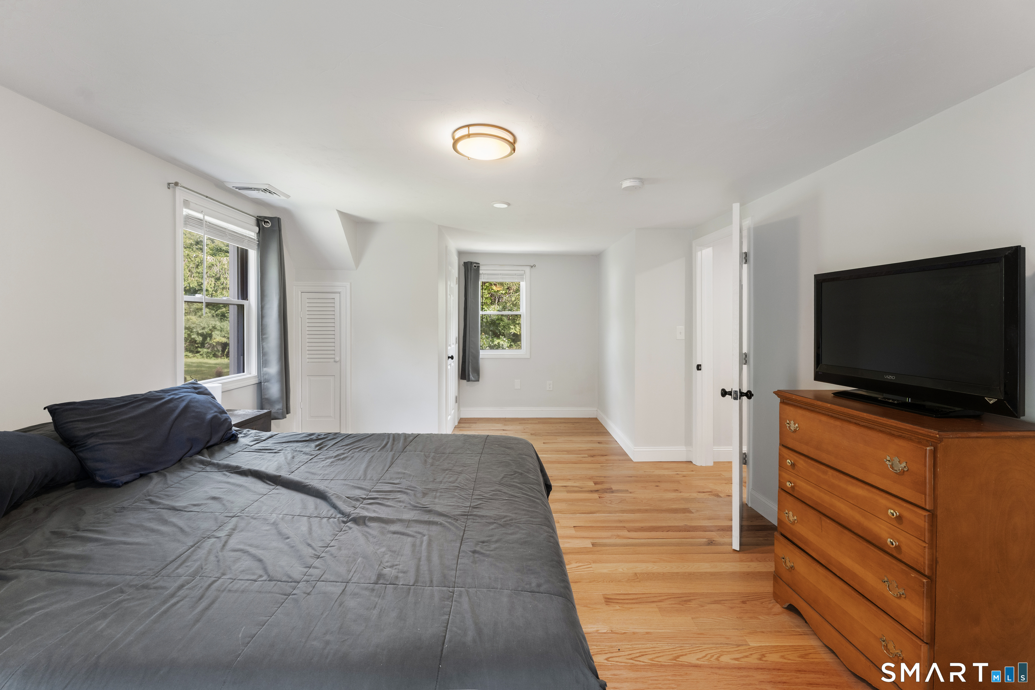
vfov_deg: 81.2
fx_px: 402
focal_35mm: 14
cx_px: 518
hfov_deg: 104.3
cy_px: 345
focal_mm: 14
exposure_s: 1/8
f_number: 8
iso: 800
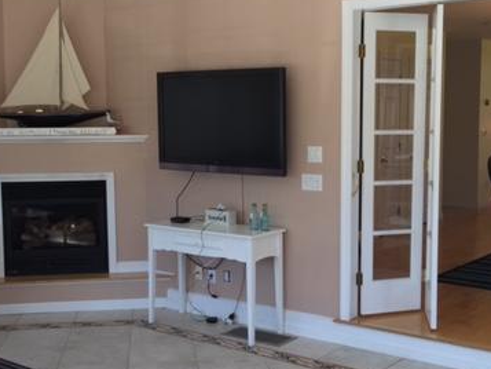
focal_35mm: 52
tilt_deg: -6.4
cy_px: 202
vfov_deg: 28.0
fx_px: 738
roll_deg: +0.9
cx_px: 245
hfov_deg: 36.8
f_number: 2.2
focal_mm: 4.15
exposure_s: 1/60
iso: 40
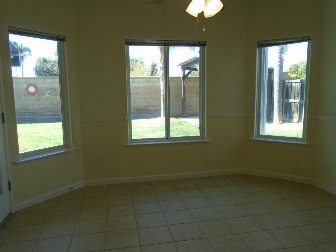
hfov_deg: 65.3
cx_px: 170
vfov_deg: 51.4
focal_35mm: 27
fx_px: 262
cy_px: 127
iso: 100
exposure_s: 1/125
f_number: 3.2
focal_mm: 4.6
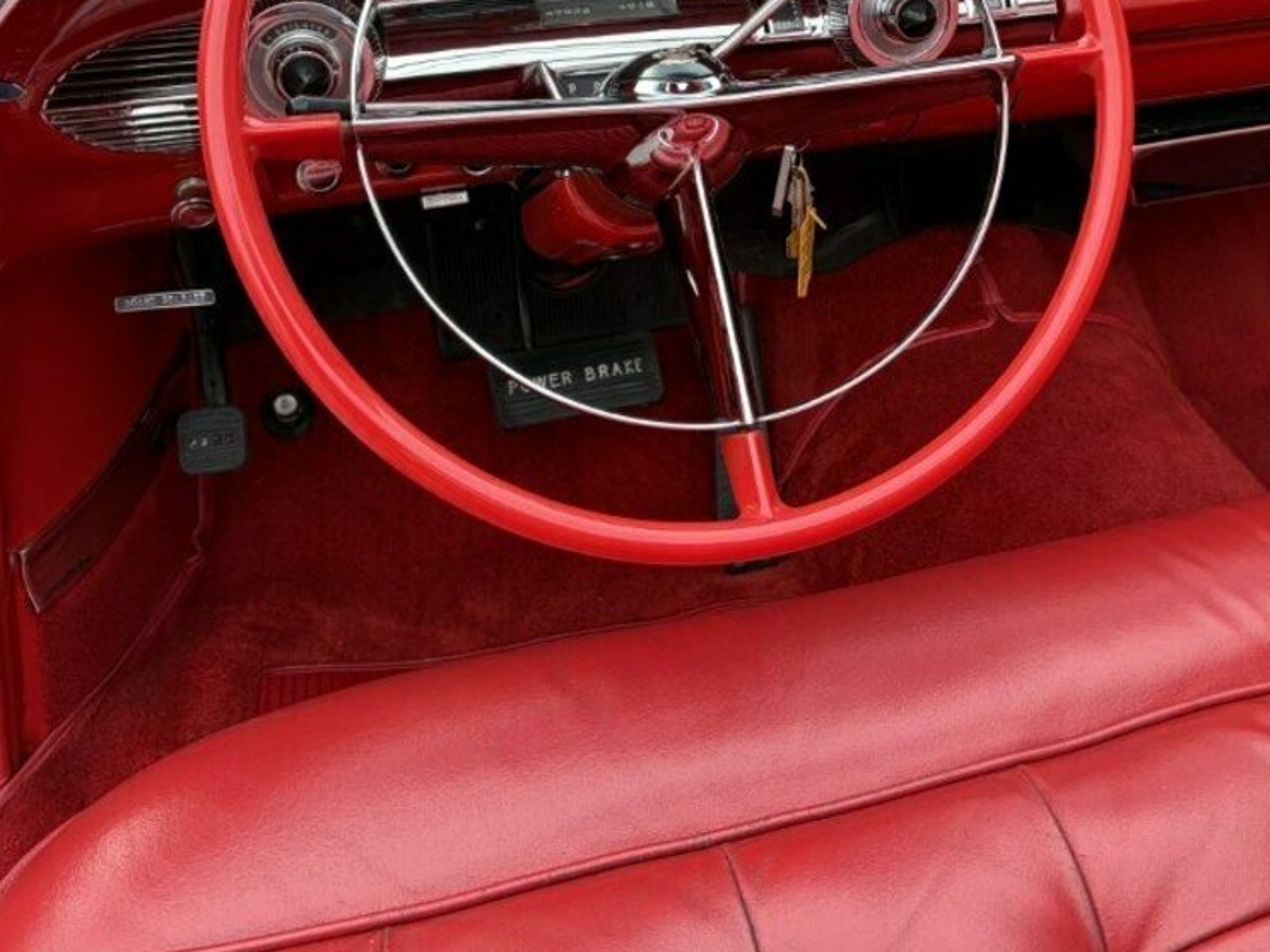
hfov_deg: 43.9
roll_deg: -0.7
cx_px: 880
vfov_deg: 33.4
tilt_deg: -22.2
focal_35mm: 42
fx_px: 1541
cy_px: 202
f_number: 1.6
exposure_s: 1/279
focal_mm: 5.96
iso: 40
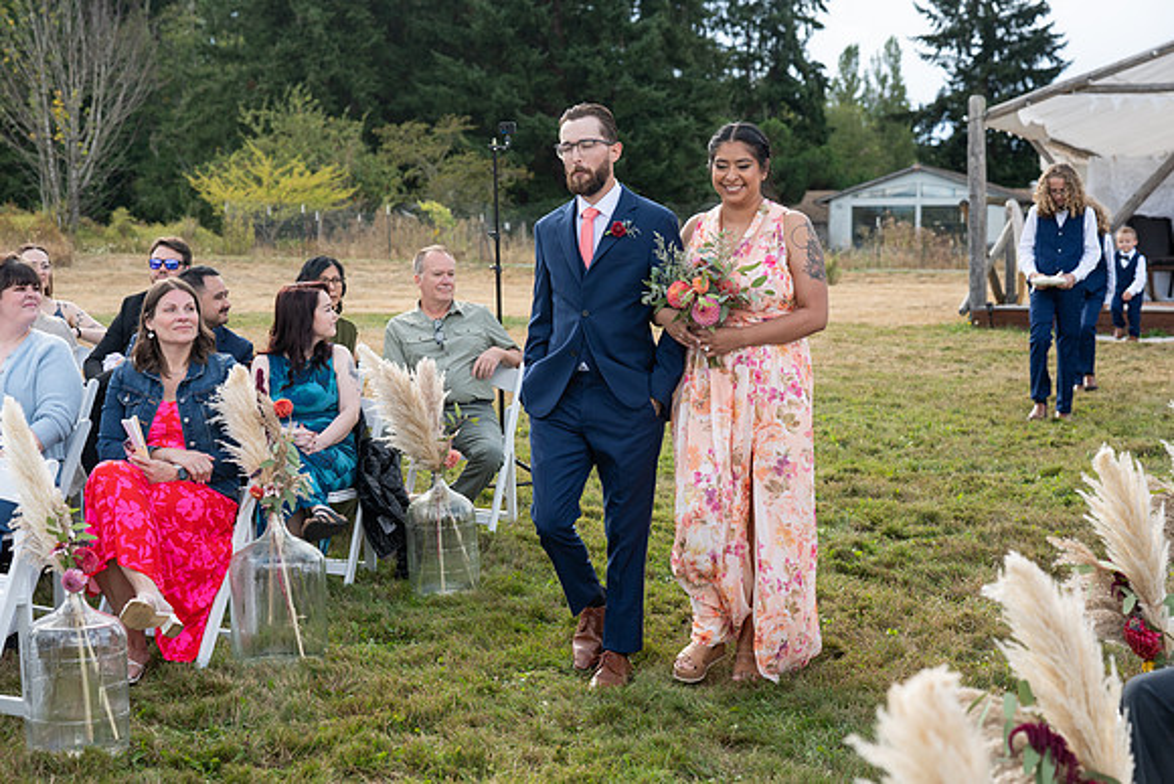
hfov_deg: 35.0
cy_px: 392
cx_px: 587
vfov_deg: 23.8
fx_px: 1859
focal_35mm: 57
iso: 400
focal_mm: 57
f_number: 4.5
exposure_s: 1/800
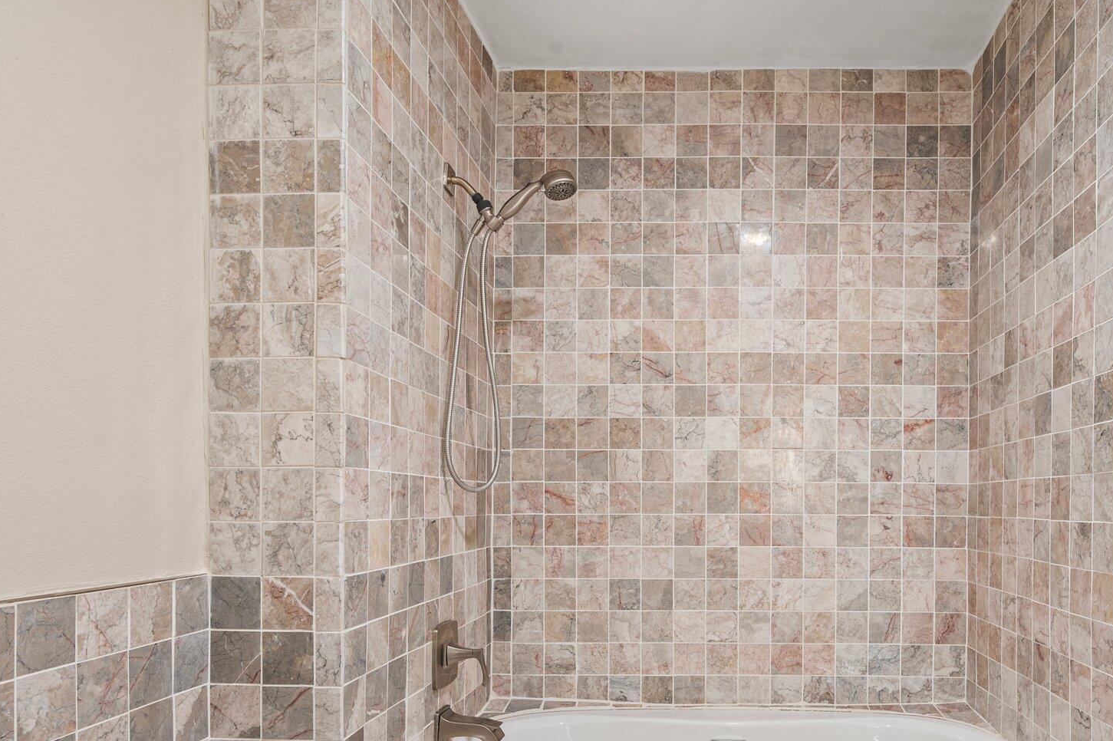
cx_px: 701
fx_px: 763
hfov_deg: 70.9
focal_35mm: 25
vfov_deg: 50.5
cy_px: 515
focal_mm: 17.5
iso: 400
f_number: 8
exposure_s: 1/2.5
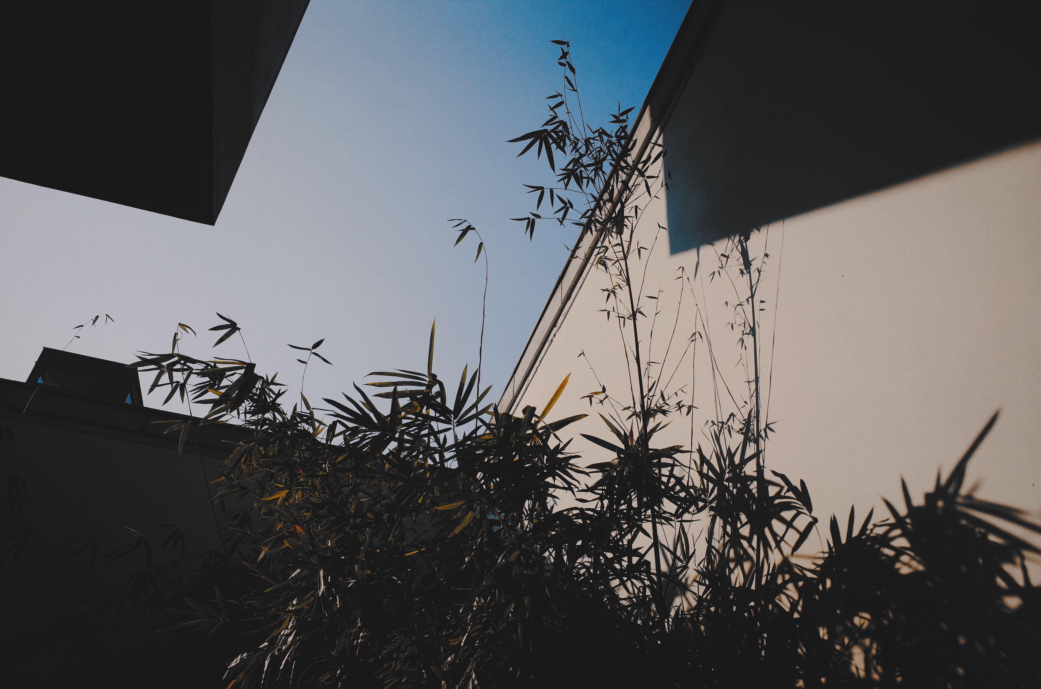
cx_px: 520
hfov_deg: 65.6
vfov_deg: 46.2
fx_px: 808
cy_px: 344
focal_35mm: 28
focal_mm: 18.3
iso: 100
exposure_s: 1/1500
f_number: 5.6
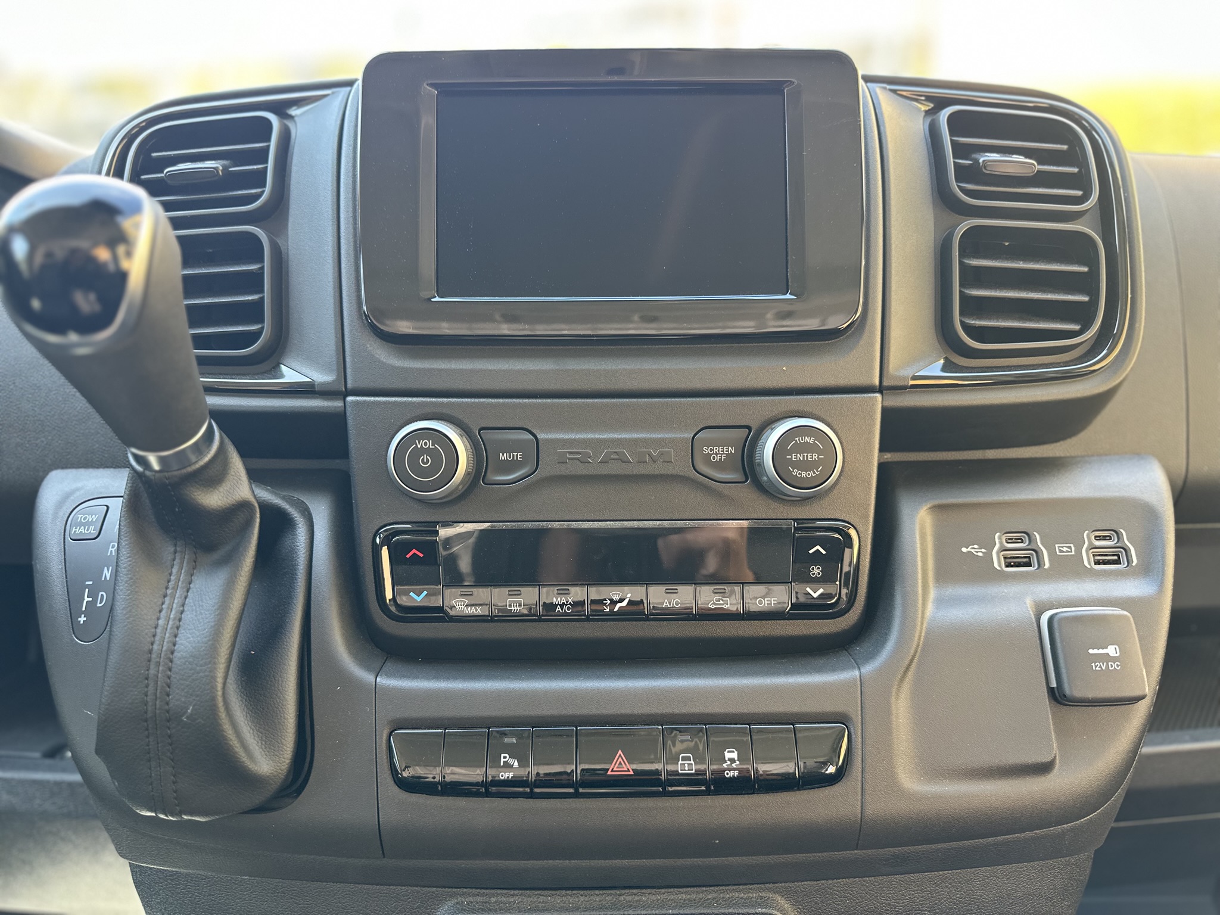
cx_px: 610
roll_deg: +6.1
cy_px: 458
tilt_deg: -23.6
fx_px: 846
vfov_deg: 56.8
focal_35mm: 24
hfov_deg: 71.6
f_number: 1.78
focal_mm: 6.86
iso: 160
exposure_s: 1/121
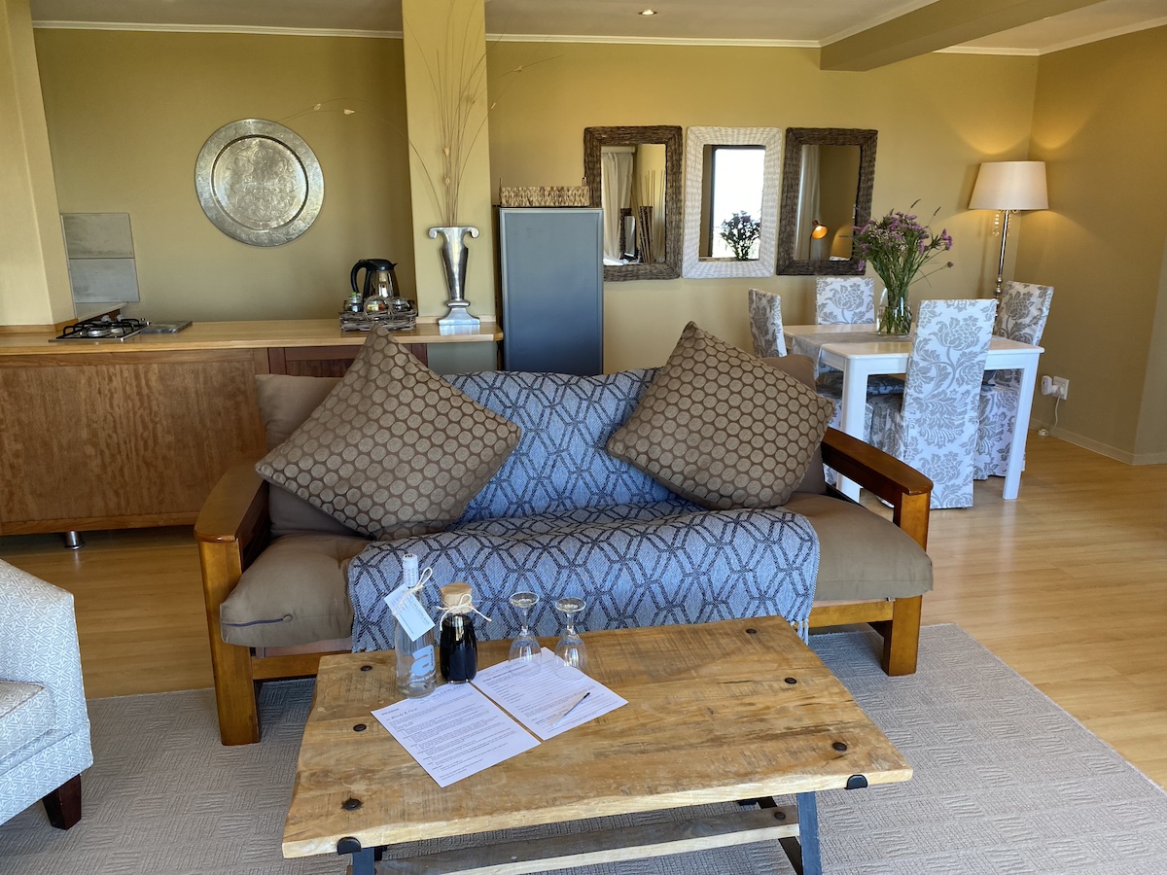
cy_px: 438
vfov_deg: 53.1
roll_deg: +1.3
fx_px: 877
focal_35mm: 26
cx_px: 584
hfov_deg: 67.3
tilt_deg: -15.3
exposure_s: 1/100
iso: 100
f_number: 1.8
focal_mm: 4.25
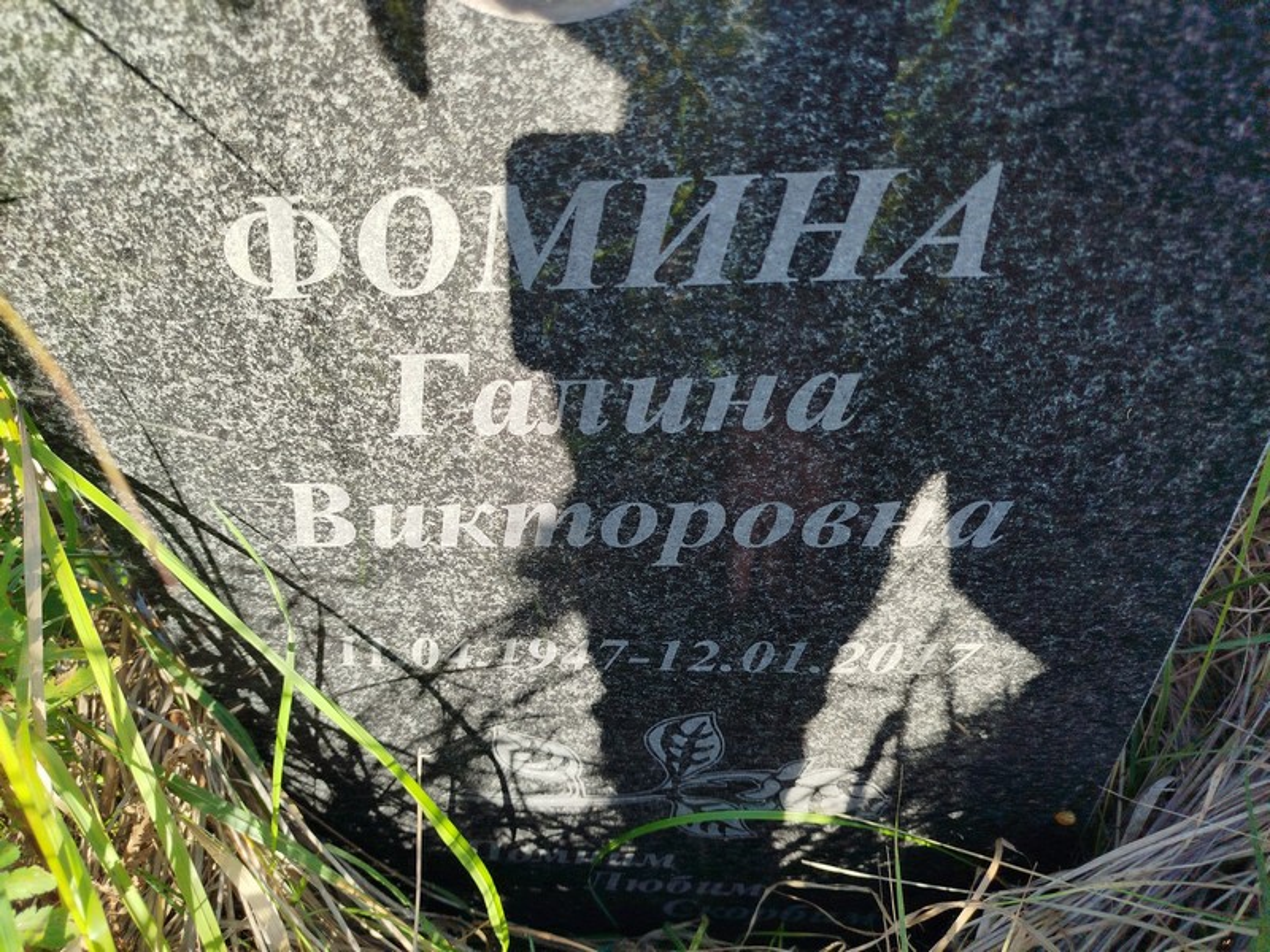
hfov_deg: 71.6
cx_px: 635
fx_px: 881
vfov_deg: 56.8
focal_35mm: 24
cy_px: 476
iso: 50
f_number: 1.7
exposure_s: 1/269
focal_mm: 5.31
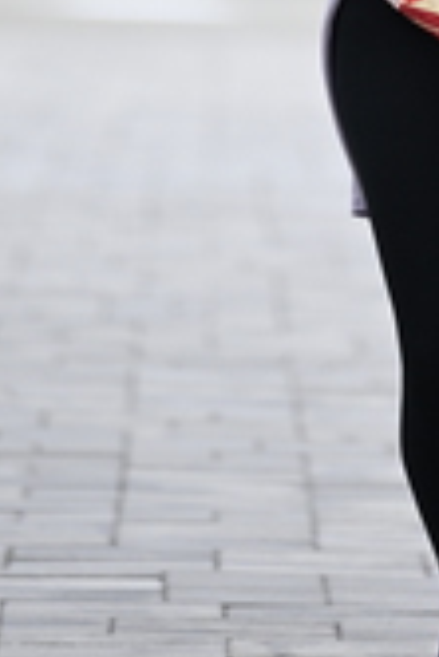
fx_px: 12119
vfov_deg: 3.1
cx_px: 437
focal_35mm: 664
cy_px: -340
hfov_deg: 2.1
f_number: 2.8
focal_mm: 200
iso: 640
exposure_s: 1/1600
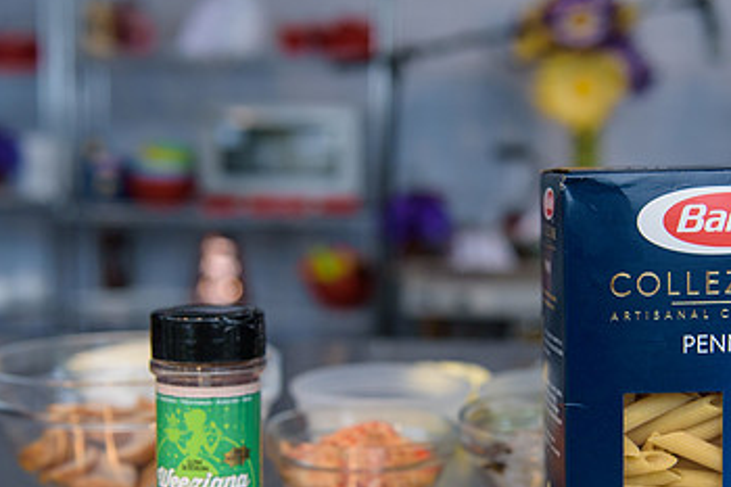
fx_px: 1279
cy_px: 323
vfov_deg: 21.5
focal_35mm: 63
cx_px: 451
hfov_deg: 31.8
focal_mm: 38
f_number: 3.2
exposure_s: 1/2500
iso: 250
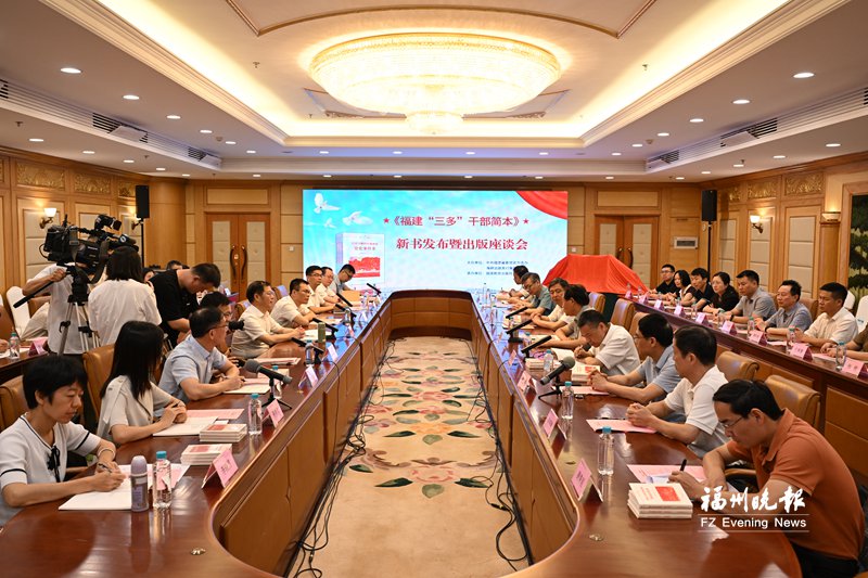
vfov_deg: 42.9
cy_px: 289
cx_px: 434
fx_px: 735
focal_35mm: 30
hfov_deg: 61.1
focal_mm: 30.5
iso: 1000
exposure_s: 1/60
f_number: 5
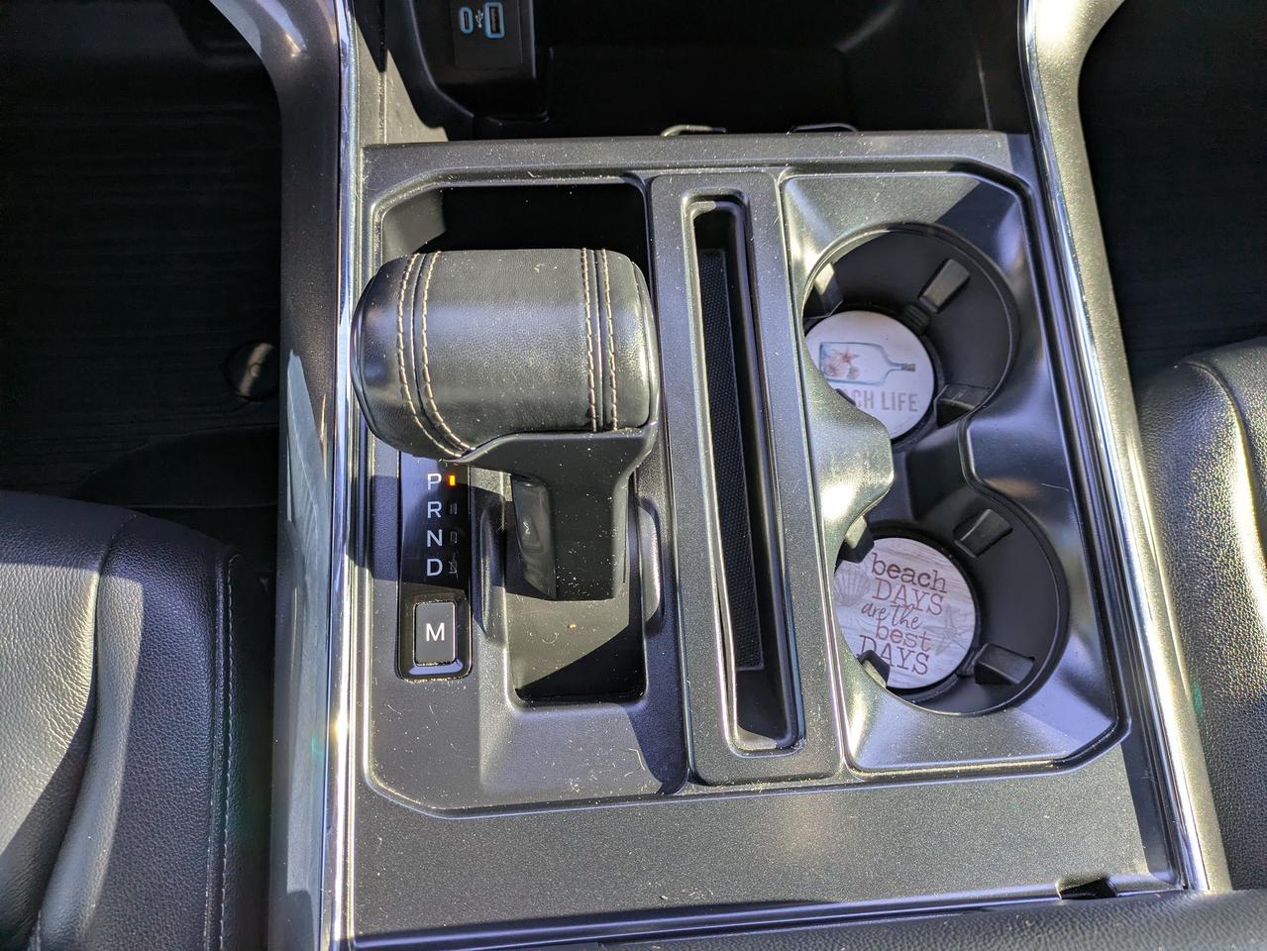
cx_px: 634
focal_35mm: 25
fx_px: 915
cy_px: 476
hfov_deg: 69.4
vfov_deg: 54.9
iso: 55
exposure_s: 1/100
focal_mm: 5.43
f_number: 1.89
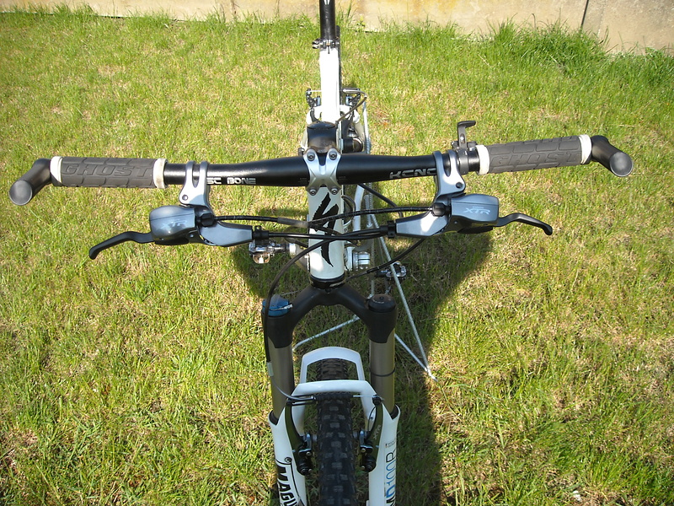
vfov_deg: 40.7
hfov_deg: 52.6
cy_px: 253
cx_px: 337
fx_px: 681
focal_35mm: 35
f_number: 5.6
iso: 64
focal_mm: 5.7
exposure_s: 1/129
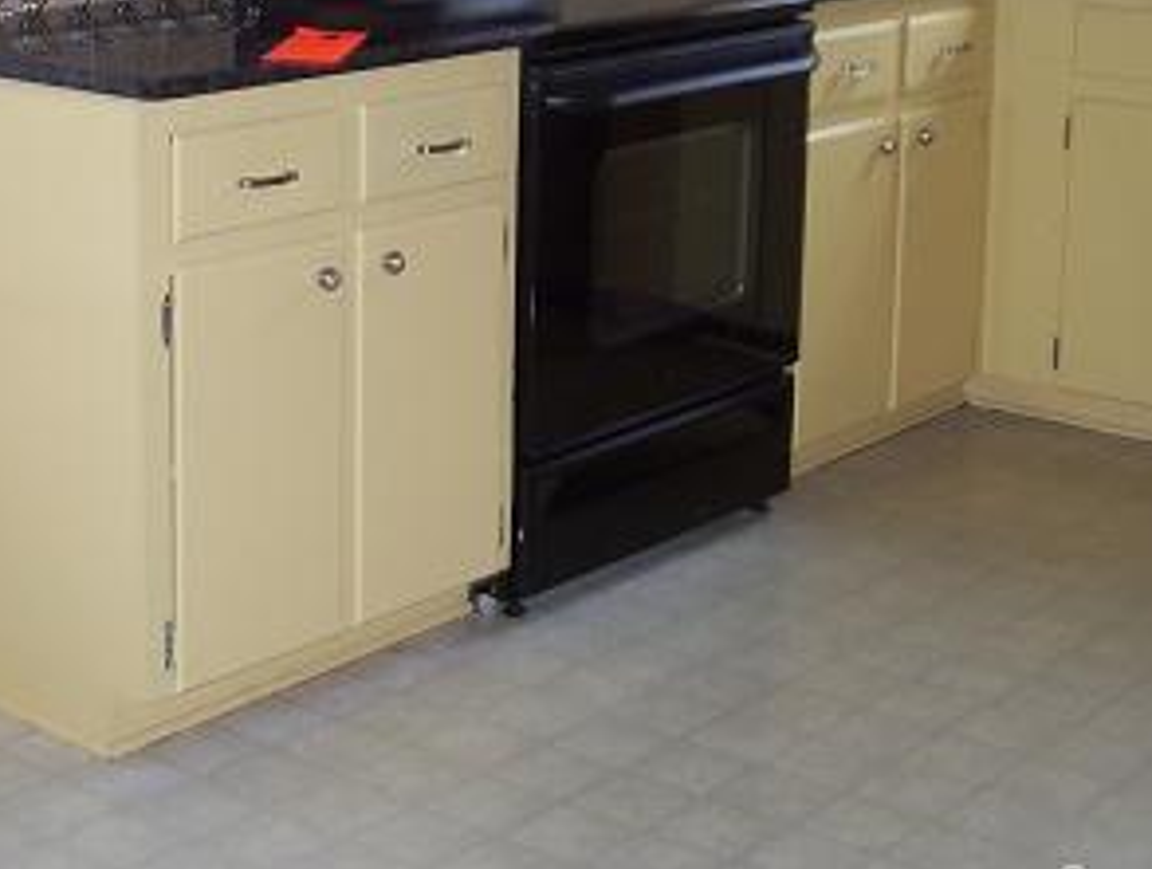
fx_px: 2334
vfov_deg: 20.6
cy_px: 81
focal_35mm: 70
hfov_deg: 27.6
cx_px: 385
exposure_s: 1/60
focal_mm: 6
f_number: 2.7
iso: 100
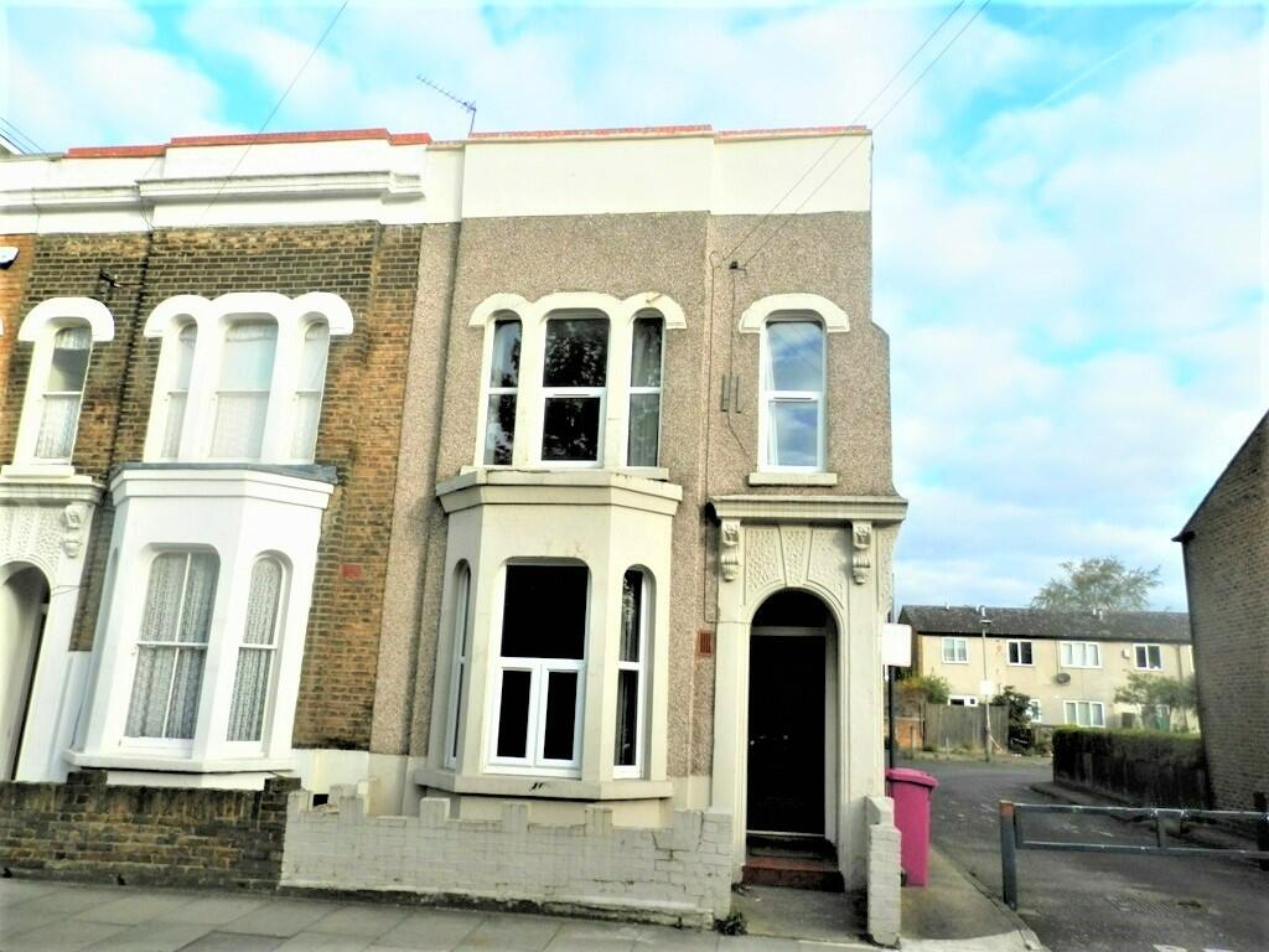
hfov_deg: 69.4
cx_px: 634
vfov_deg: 54.9
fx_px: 916
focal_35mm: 25
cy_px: 476
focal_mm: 4.5
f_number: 3
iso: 80
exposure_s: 1/640
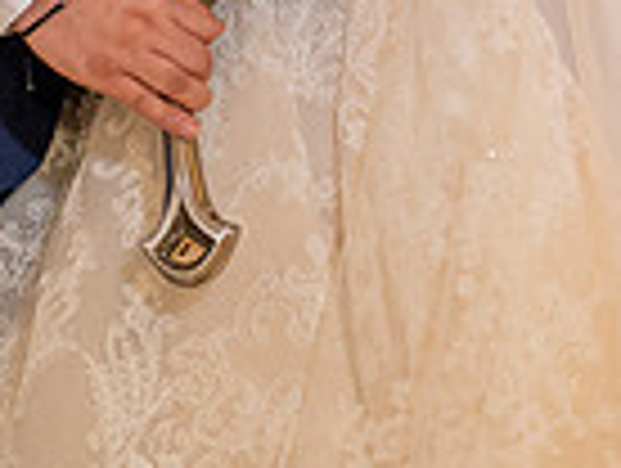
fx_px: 5068
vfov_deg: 5.2
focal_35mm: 282
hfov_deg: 7.0
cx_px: 454
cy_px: -335
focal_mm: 70
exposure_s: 1/160
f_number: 2.8
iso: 1000
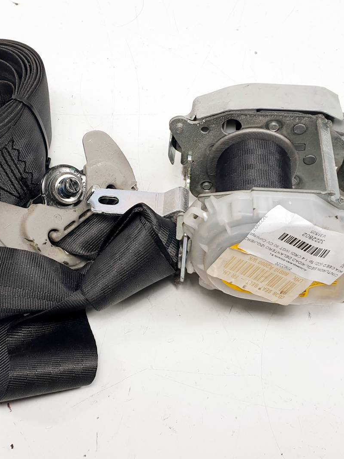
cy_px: 228
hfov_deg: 40.5
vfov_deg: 52.6
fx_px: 464
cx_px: 138
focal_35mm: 35
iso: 50
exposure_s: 1/560
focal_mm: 4.3
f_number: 1.5
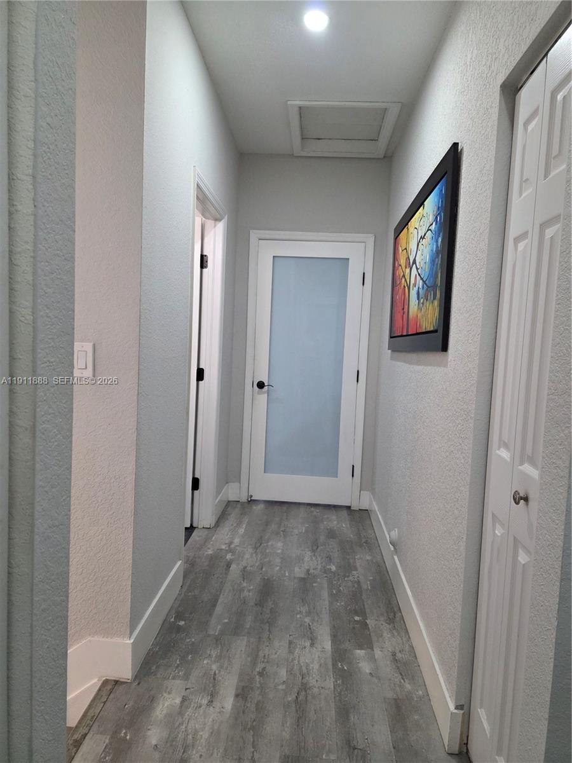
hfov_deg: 58.9
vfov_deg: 73.9
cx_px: 286
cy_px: 382
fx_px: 507
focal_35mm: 23
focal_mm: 6.3
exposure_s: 1/120
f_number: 1.7
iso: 500
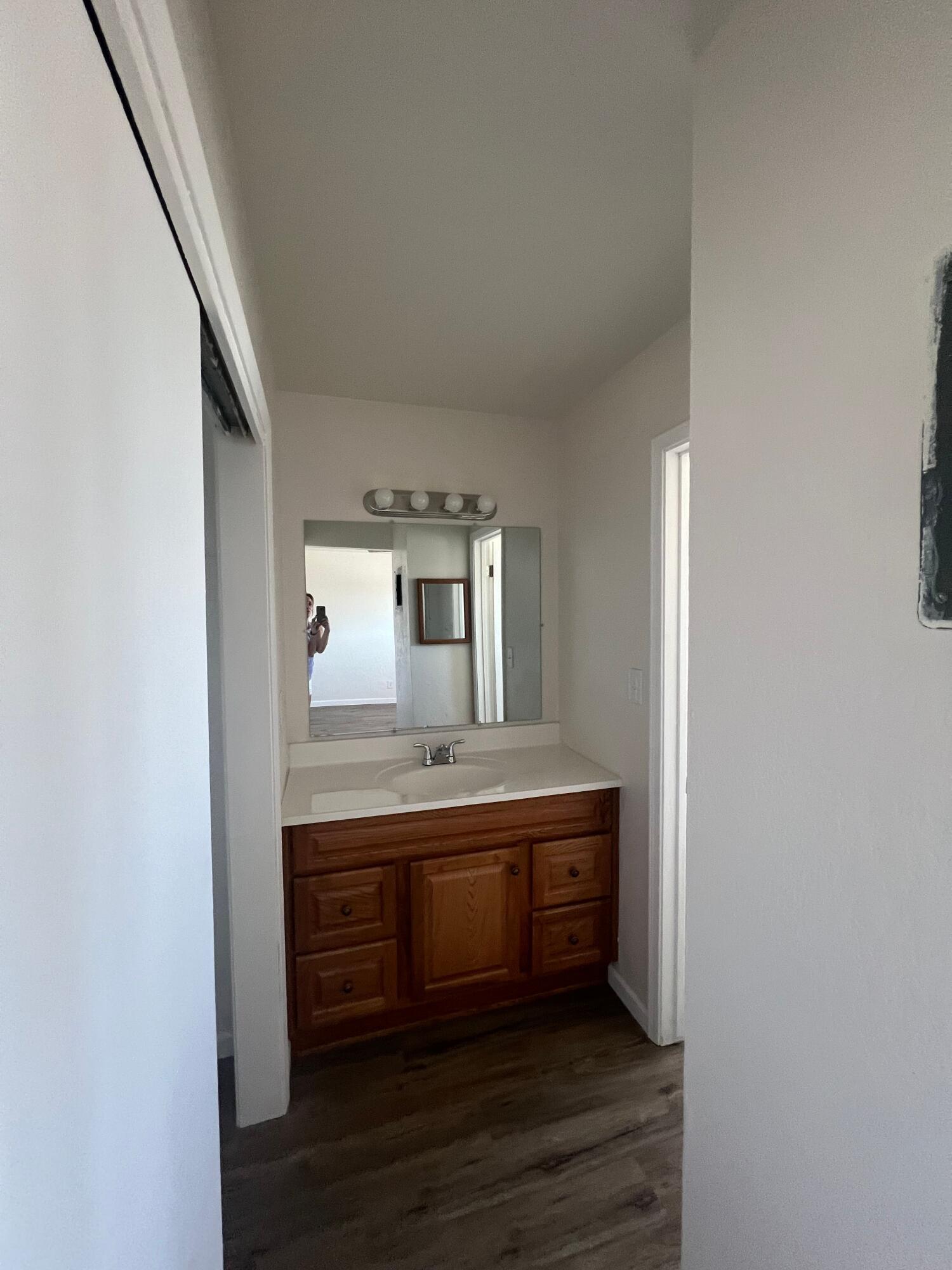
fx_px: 477
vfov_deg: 106.2
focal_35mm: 13
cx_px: 476
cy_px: 635
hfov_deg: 89.9
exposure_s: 1/60
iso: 320
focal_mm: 1.57
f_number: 1.8
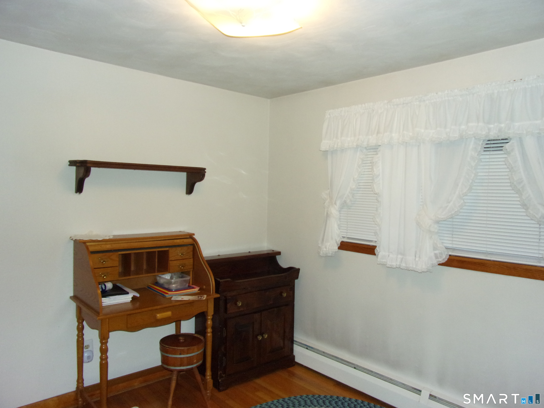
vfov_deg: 56.8
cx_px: 272
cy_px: 204
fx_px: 377
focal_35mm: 24
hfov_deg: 71.6
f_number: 3.3
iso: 200
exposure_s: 1/34
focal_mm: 4.3
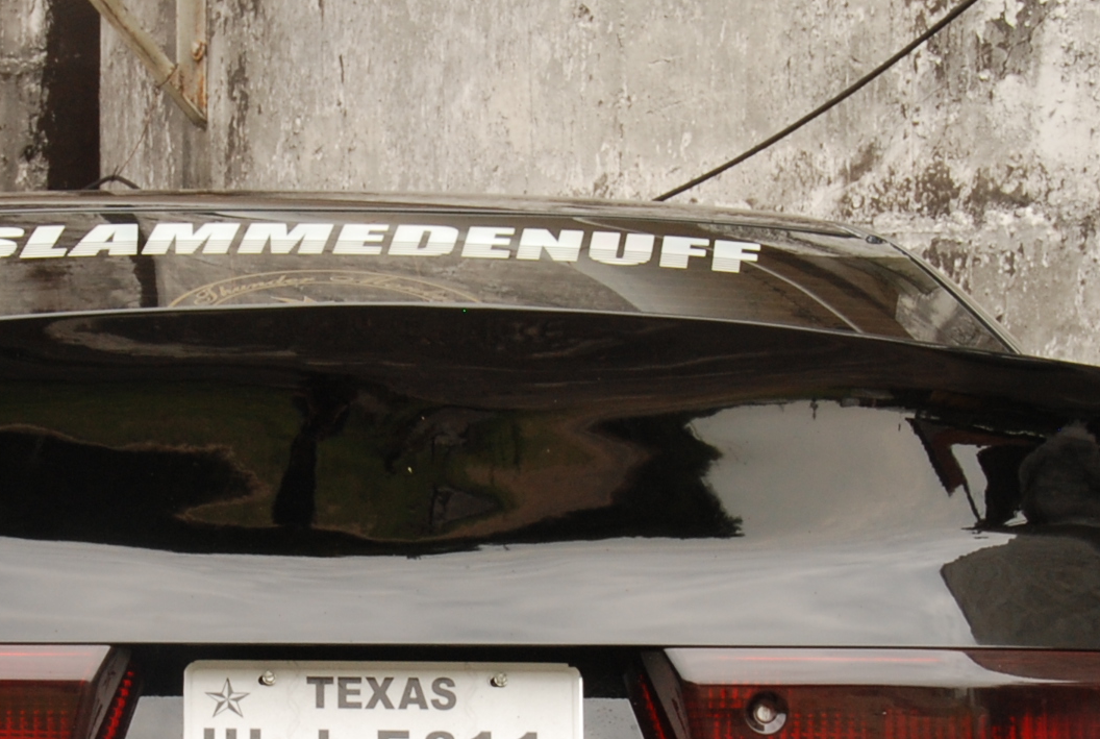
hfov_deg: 11.3
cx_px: 309
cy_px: 720
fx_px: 5542
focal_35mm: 181
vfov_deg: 7.6
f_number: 14
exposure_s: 1/30
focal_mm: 44
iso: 250
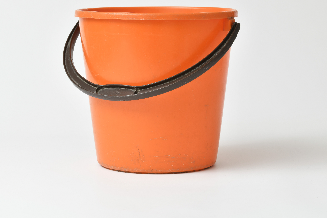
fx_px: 1163
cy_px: 87
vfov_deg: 10.7
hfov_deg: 16.0
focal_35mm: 128
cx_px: 161
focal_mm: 105
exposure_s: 1/160
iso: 200
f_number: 16
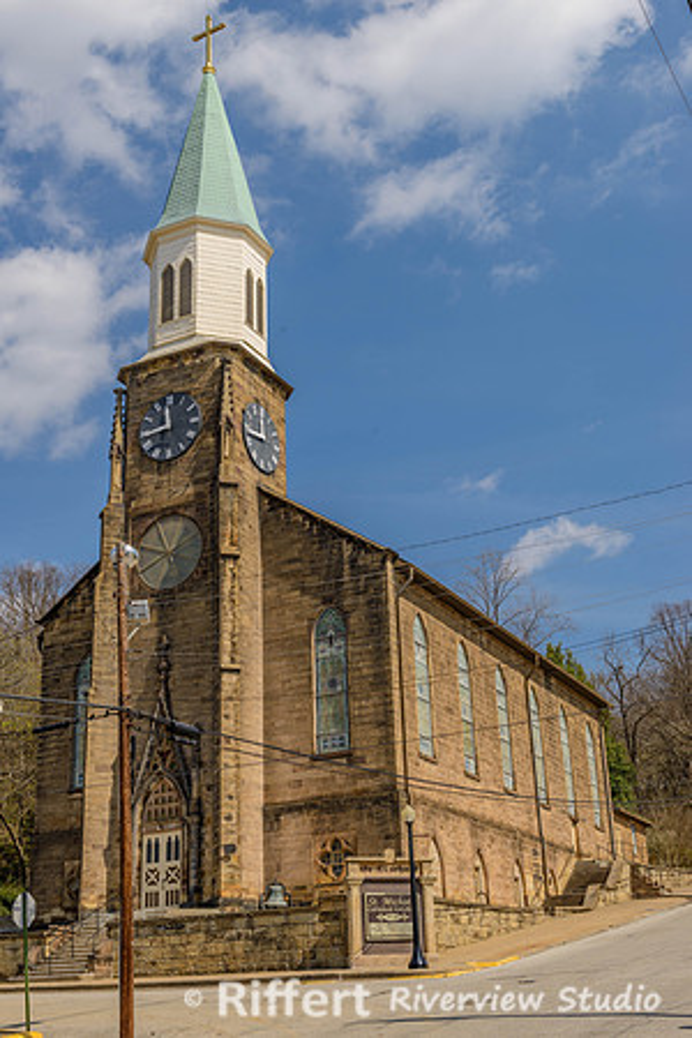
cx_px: 346
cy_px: 519
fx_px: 1269
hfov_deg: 30.5
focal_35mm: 44
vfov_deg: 44.5
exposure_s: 1/200
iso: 100
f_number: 10
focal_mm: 44
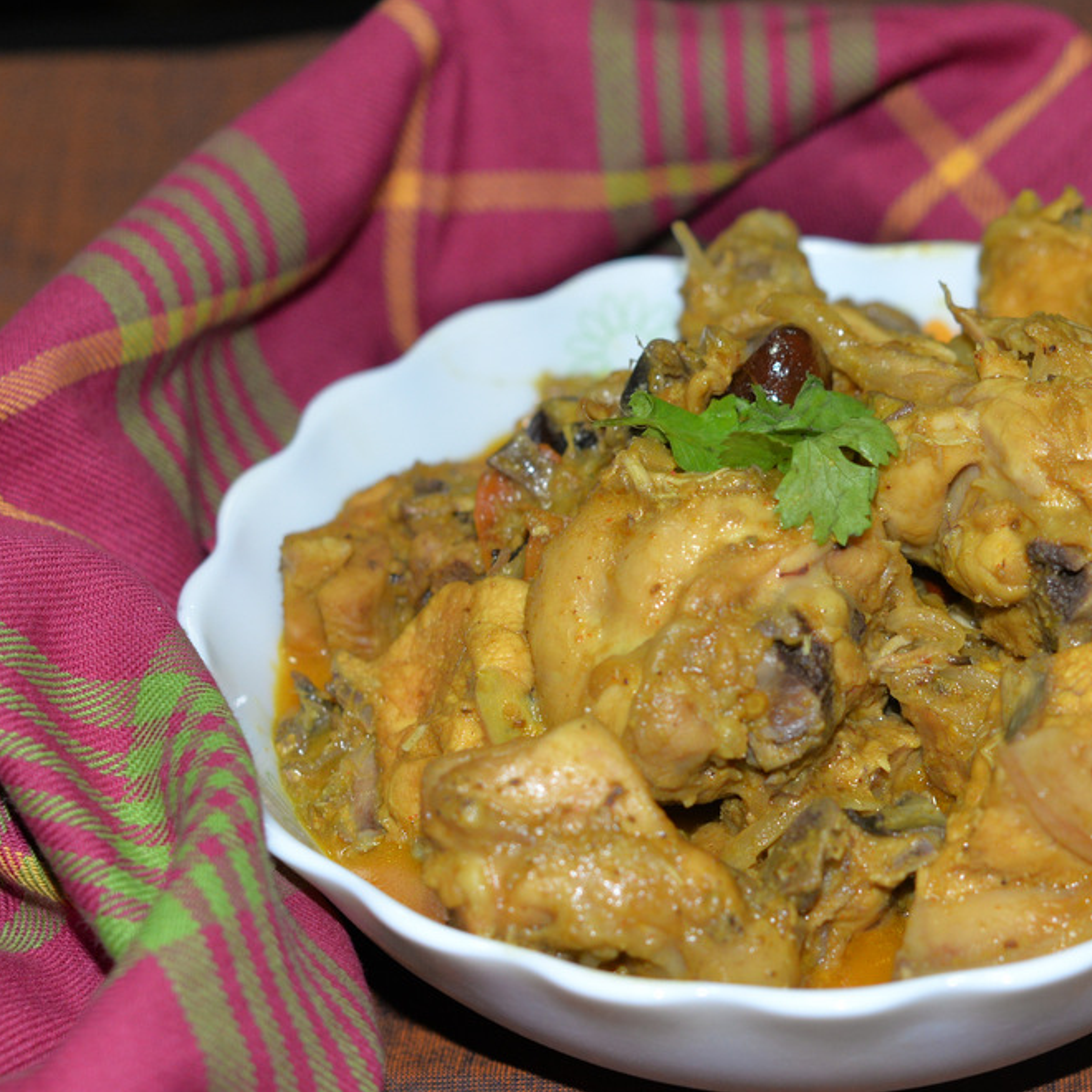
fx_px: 2356
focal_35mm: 66
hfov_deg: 25.9
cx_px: 759
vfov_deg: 26.1
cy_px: 560
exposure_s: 1/60
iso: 800
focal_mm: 50
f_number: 5
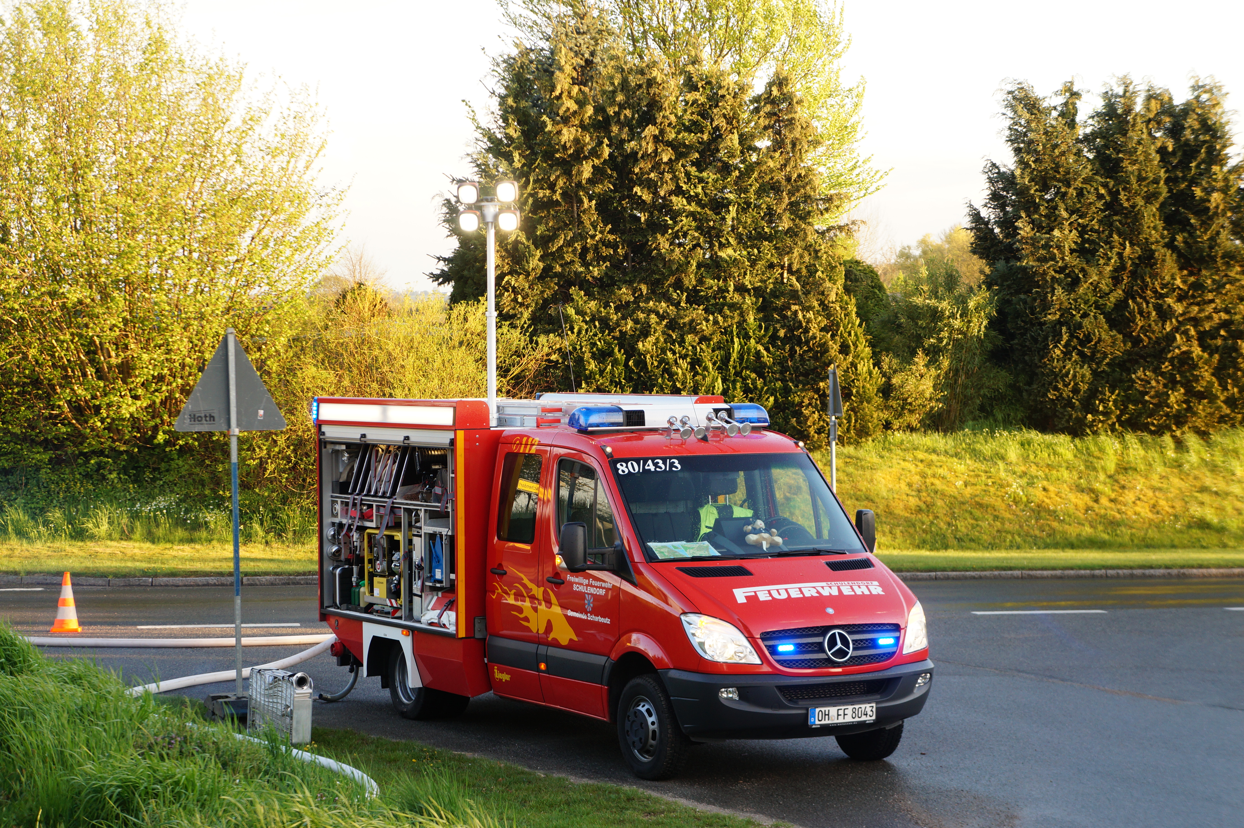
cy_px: 414
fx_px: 2849
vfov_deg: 16.5
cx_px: 622
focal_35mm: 82
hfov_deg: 24.6
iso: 250
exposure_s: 1/100
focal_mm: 55
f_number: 5.6
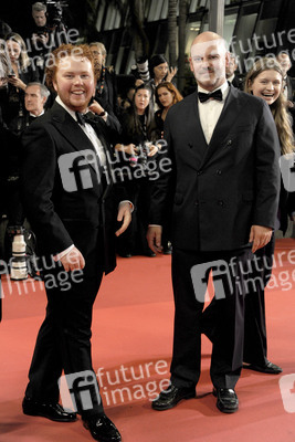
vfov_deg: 35.6
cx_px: 148
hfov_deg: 24.2
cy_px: 221
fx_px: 688
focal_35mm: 56
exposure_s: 1/250
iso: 1250
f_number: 4.5
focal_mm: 56
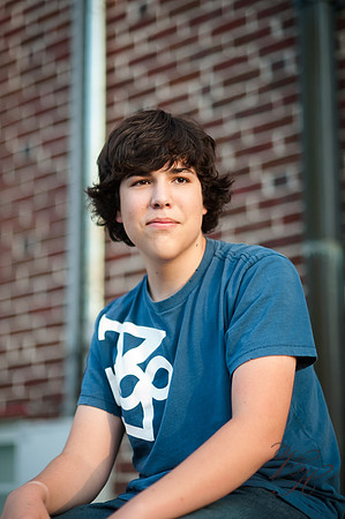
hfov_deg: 16.0
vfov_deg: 23.9
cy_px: 260
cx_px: 172
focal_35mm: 85
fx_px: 1225
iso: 200
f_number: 1.8
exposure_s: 1/320
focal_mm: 85
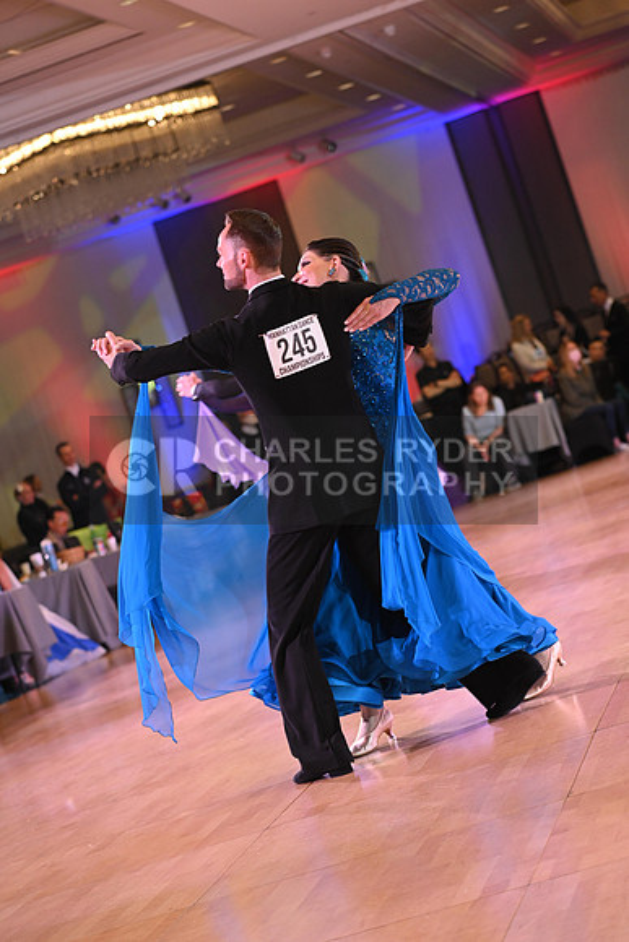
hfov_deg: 13.0
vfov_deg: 19.5
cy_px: 471
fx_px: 2750
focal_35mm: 105
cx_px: 314
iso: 1600
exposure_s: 1/200
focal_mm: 105
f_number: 4.5
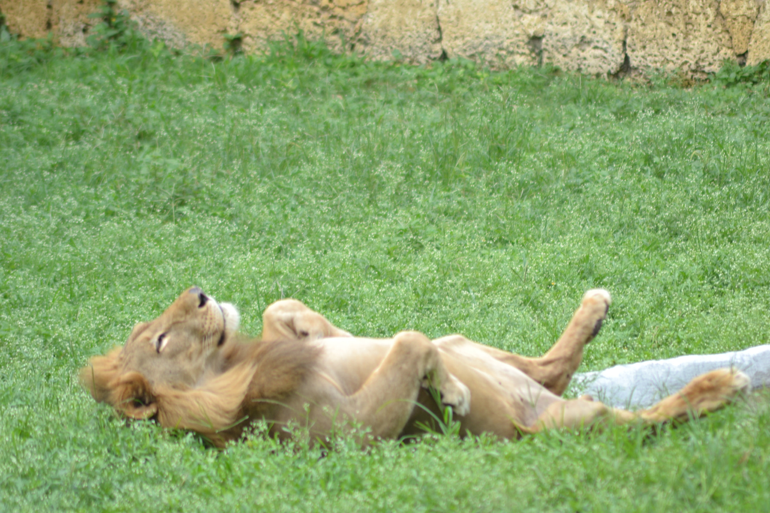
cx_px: 385
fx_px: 9624
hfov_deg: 4.6
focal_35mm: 450
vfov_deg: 3.1
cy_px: 256
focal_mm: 300
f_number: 5.6
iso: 200
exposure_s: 1/200
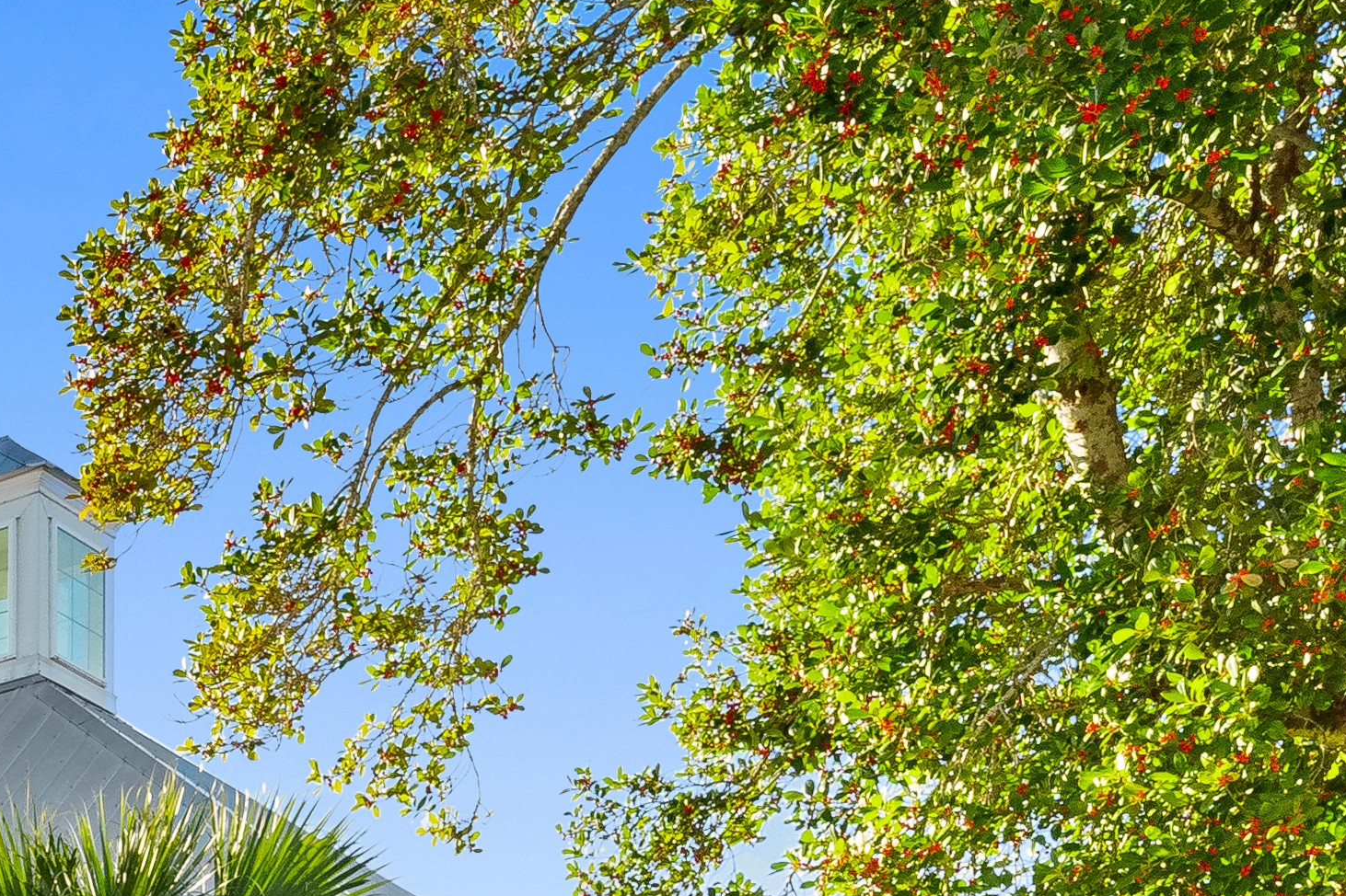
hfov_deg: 19.7
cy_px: 1788
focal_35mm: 78
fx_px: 2915
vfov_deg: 14.5
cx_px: -1036
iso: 800
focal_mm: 19
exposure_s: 1/125
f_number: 10
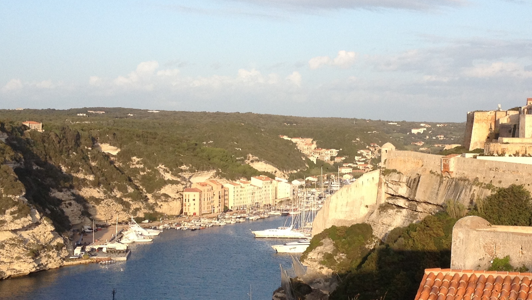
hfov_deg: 27.0
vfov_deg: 15.5
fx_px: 1100
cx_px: 351
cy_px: 157
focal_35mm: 78
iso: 64
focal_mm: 4.28
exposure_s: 1/778
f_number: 2.4
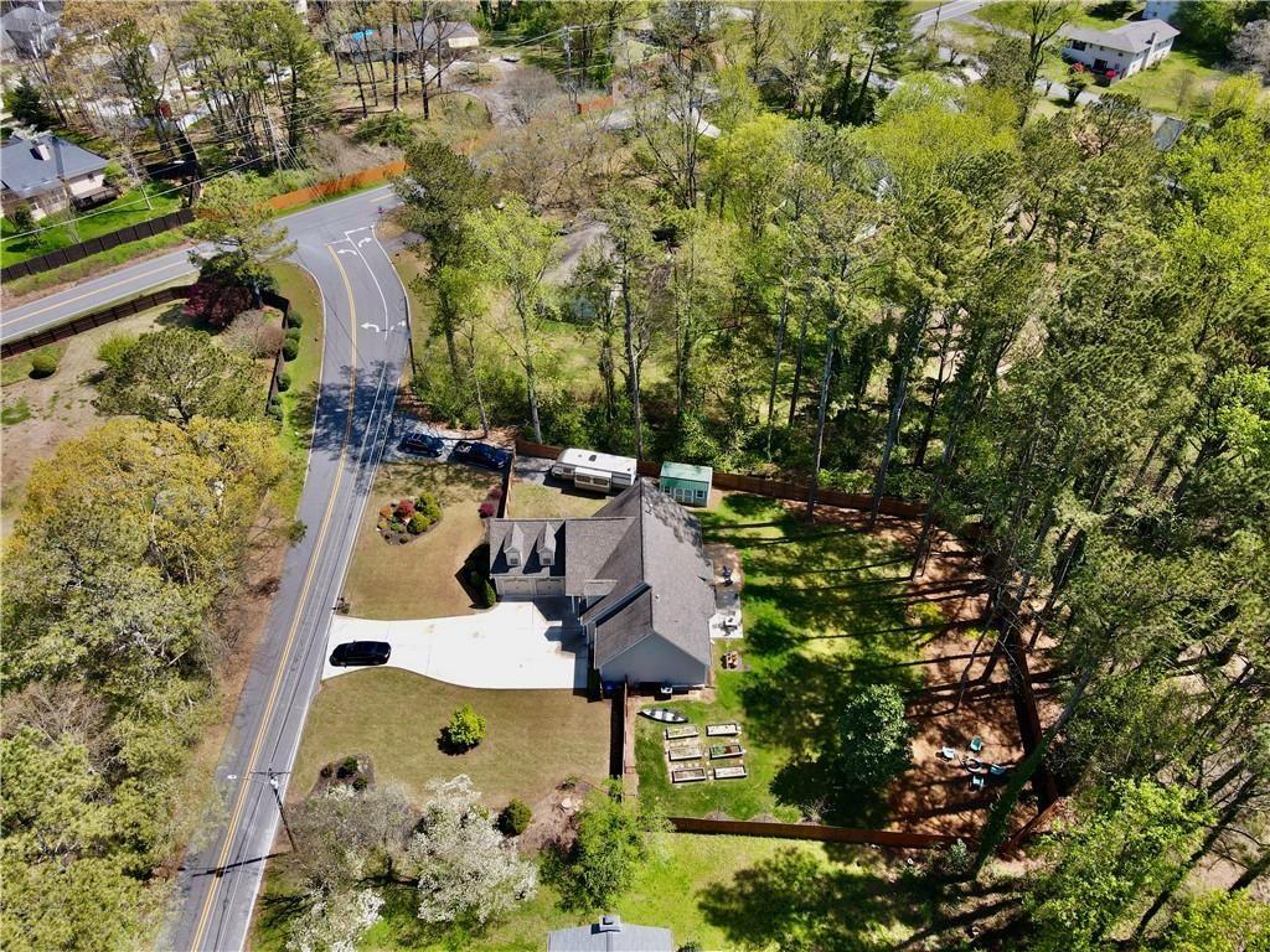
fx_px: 881
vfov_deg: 56.8
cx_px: 635
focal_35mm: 24
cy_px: 476
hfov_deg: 71.6
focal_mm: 4.5
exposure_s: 1/250
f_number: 2.8
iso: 100
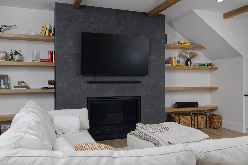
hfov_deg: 58.7
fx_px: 220
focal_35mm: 32
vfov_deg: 41.1
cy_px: 82
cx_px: 124
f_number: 13
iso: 800
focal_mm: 32
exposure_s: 1/200
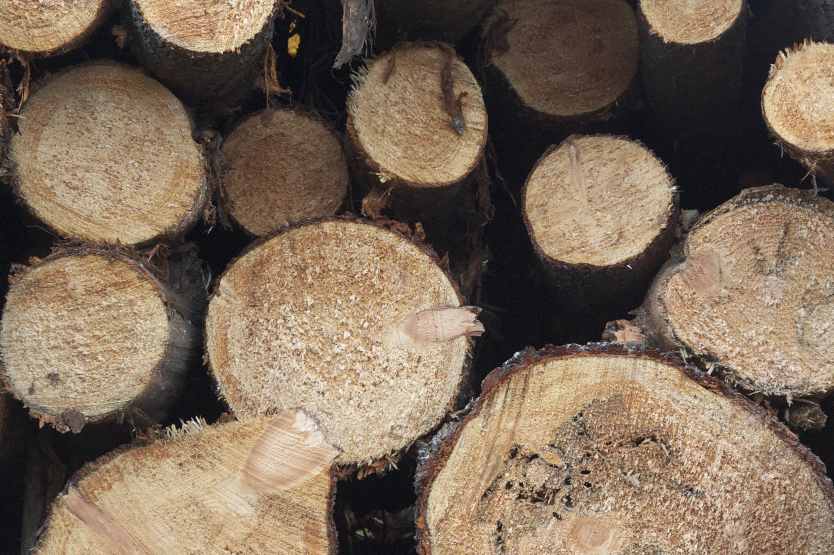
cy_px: 271
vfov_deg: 11.1
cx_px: 409
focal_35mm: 123
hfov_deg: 16.7
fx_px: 2847
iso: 1600
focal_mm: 58
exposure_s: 1/25
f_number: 9
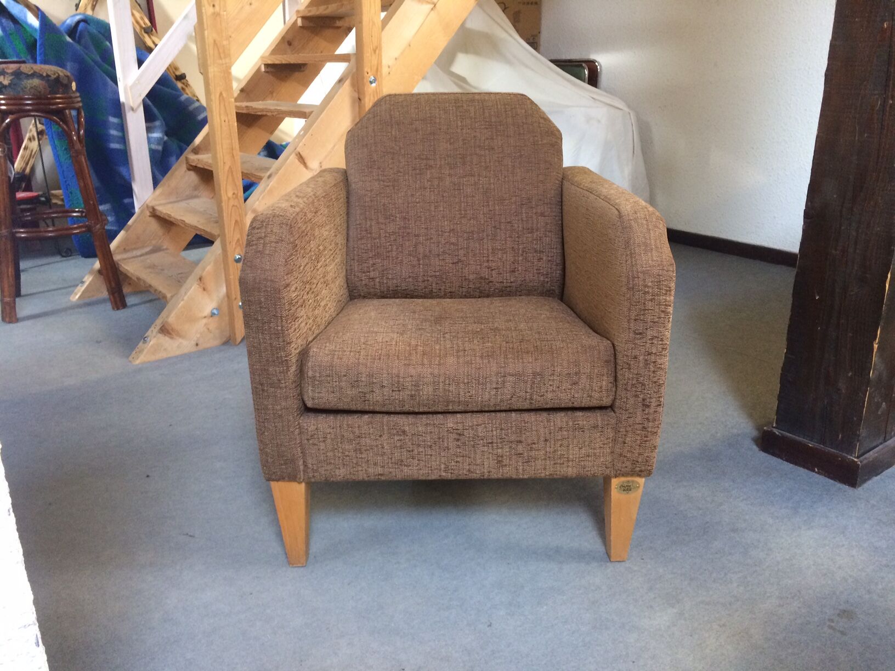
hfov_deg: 61.7
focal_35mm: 29
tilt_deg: -19.1
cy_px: 336
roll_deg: +1.6
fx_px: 750
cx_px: 448
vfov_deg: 48.2
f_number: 2.2
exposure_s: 1/33
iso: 250
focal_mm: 4.15
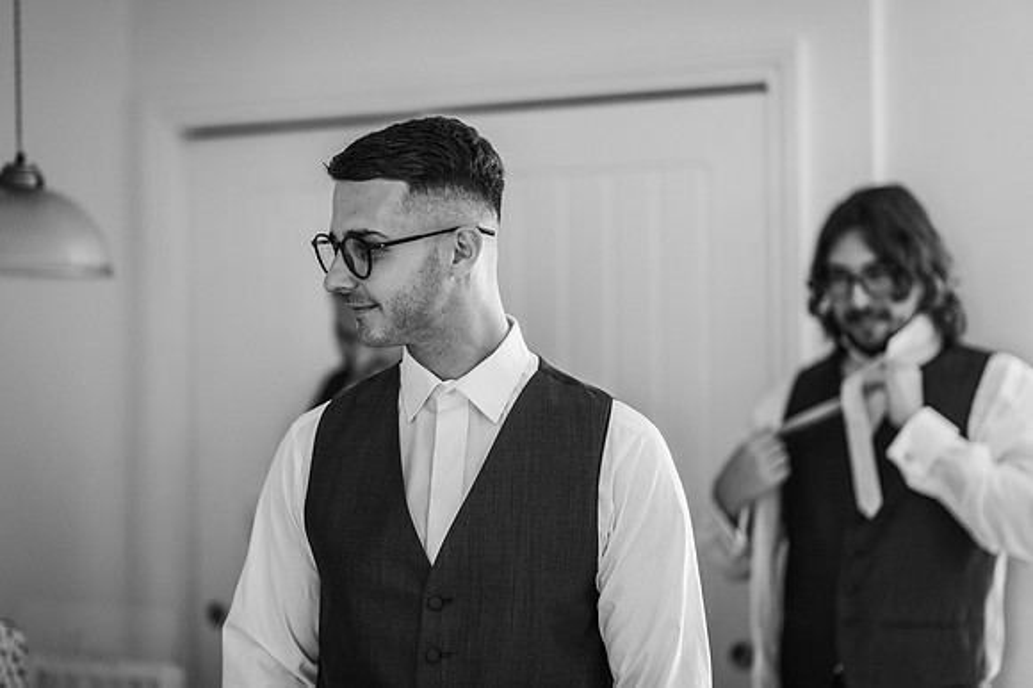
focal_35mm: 85
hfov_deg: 23.9
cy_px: 344
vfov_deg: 16.1
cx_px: 516
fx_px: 2438
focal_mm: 85
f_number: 1.8
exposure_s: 1/200
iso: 400
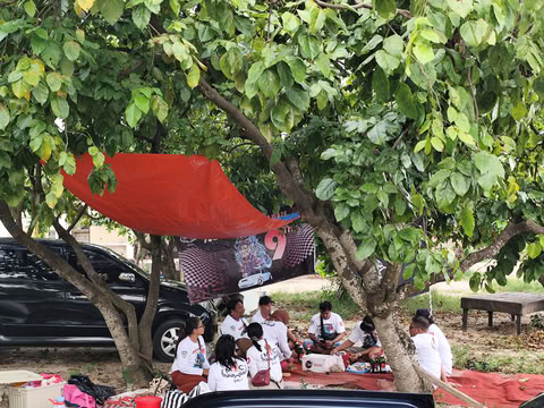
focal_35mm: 46
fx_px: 723
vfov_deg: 31.5
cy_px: 204
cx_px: 272
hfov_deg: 41.2
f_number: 1.65
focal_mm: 6.19
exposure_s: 1/100
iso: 50
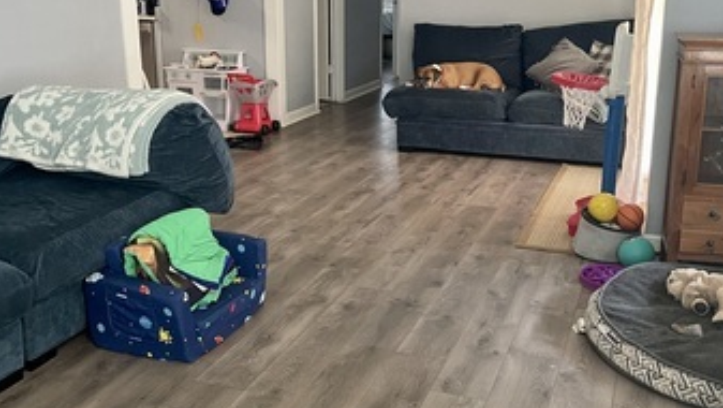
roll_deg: -1.0
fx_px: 806
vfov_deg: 28.4
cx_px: 383
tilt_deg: -15.5
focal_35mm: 42
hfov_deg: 48.3
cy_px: 183
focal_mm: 5.1
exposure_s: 1/60
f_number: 1.6
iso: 320
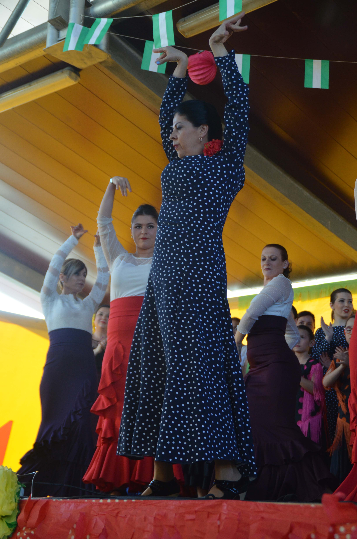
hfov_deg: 21.5
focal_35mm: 63
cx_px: 178
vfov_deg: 32.0
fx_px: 941
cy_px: 270
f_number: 4.5
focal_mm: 42
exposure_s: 1/500
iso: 900
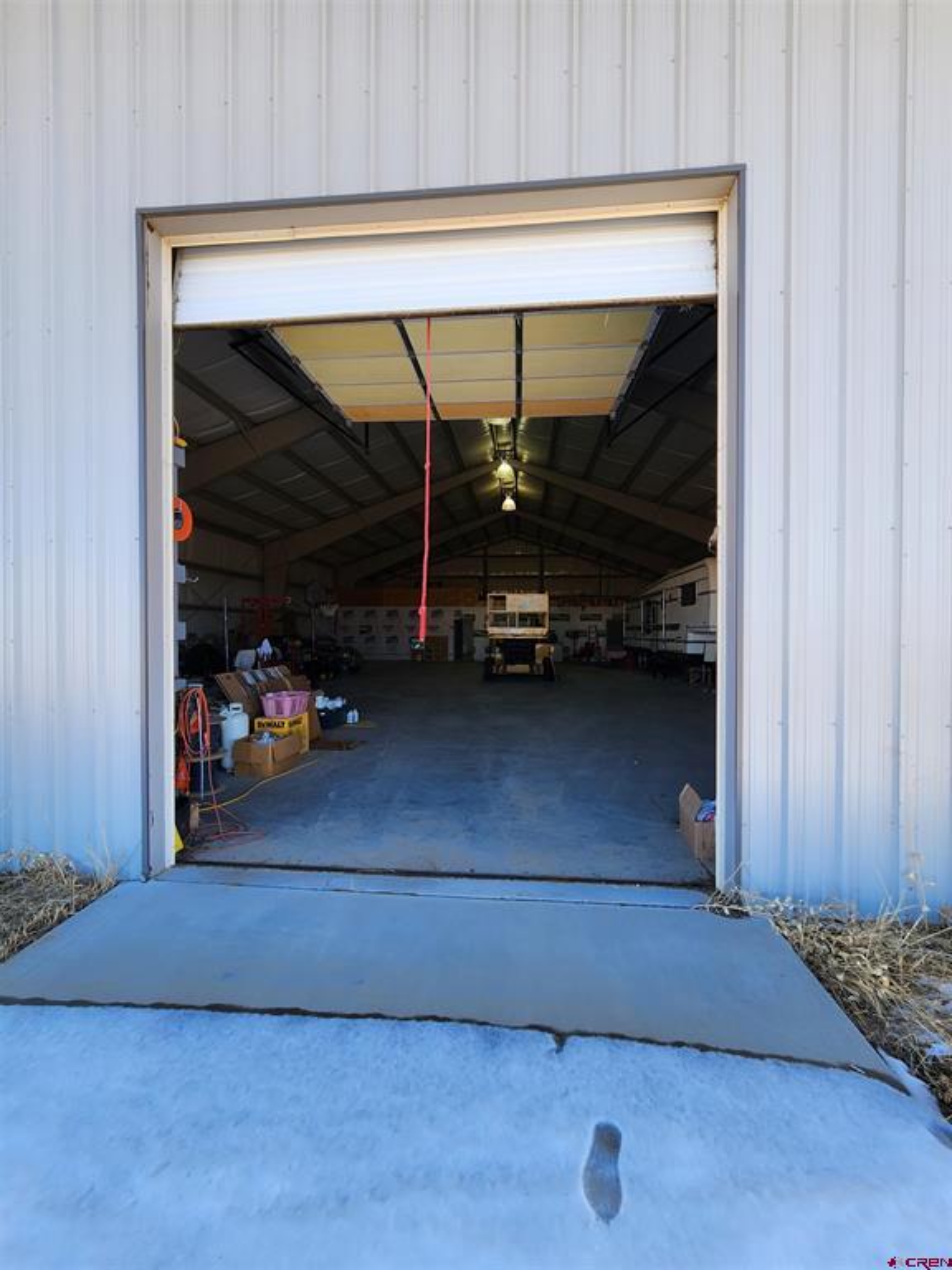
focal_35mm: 13
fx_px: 477
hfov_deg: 89.9
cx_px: 476
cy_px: 635
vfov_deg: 106.2
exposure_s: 1/264
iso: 50
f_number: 2.2
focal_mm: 2.2
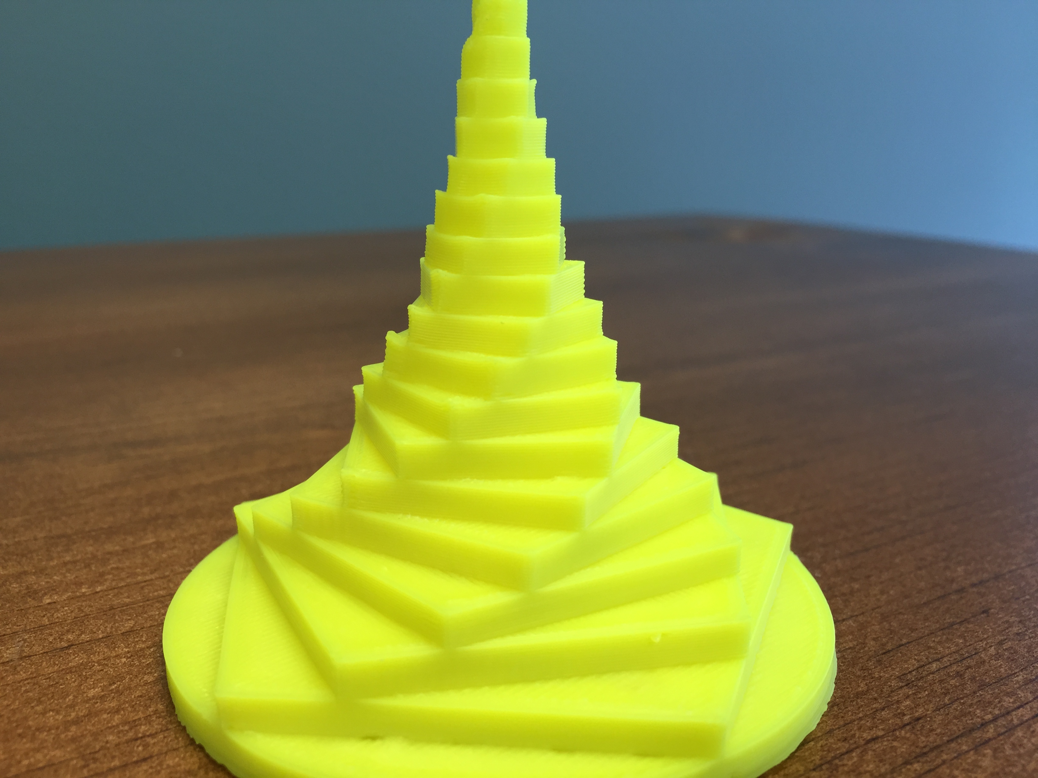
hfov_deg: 61.7
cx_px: 519
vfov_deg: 48.2
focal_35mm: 29
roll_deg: -0.5
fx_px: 870
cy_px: 389
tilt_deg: -16.7
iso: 40
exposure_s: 1/60
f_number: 2.2
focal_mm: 4.15
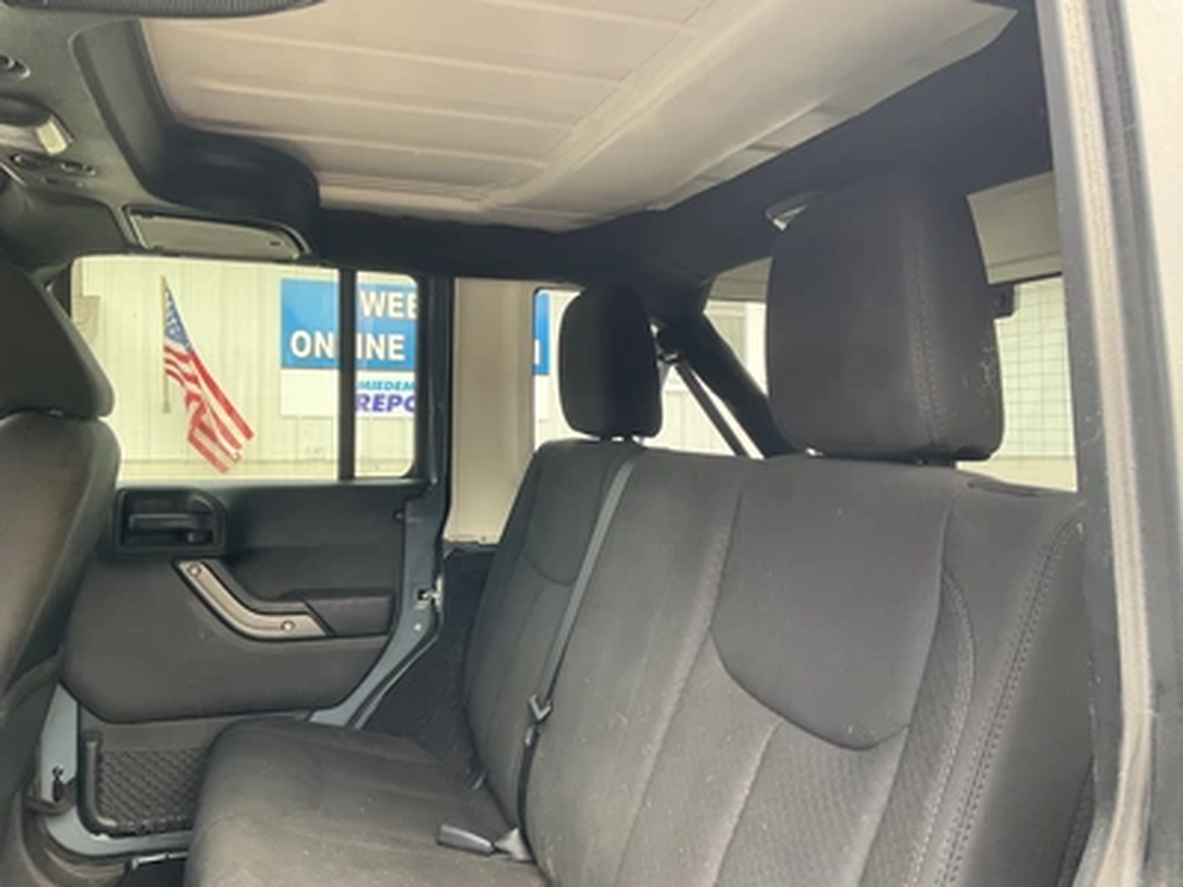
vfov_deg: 48.2
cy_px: 444
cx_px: 592
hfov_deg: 61.7
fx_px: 991
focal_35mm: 29
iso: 64
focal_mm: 3
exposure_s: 1/104
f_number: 1.8
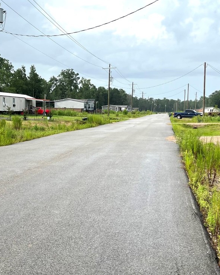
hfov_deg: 28.6
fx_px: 431
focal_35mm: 53
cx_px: 92
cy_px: 180
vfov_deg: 35.1
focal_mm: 5.1
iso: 50
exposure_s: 1/2101
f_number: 1.6
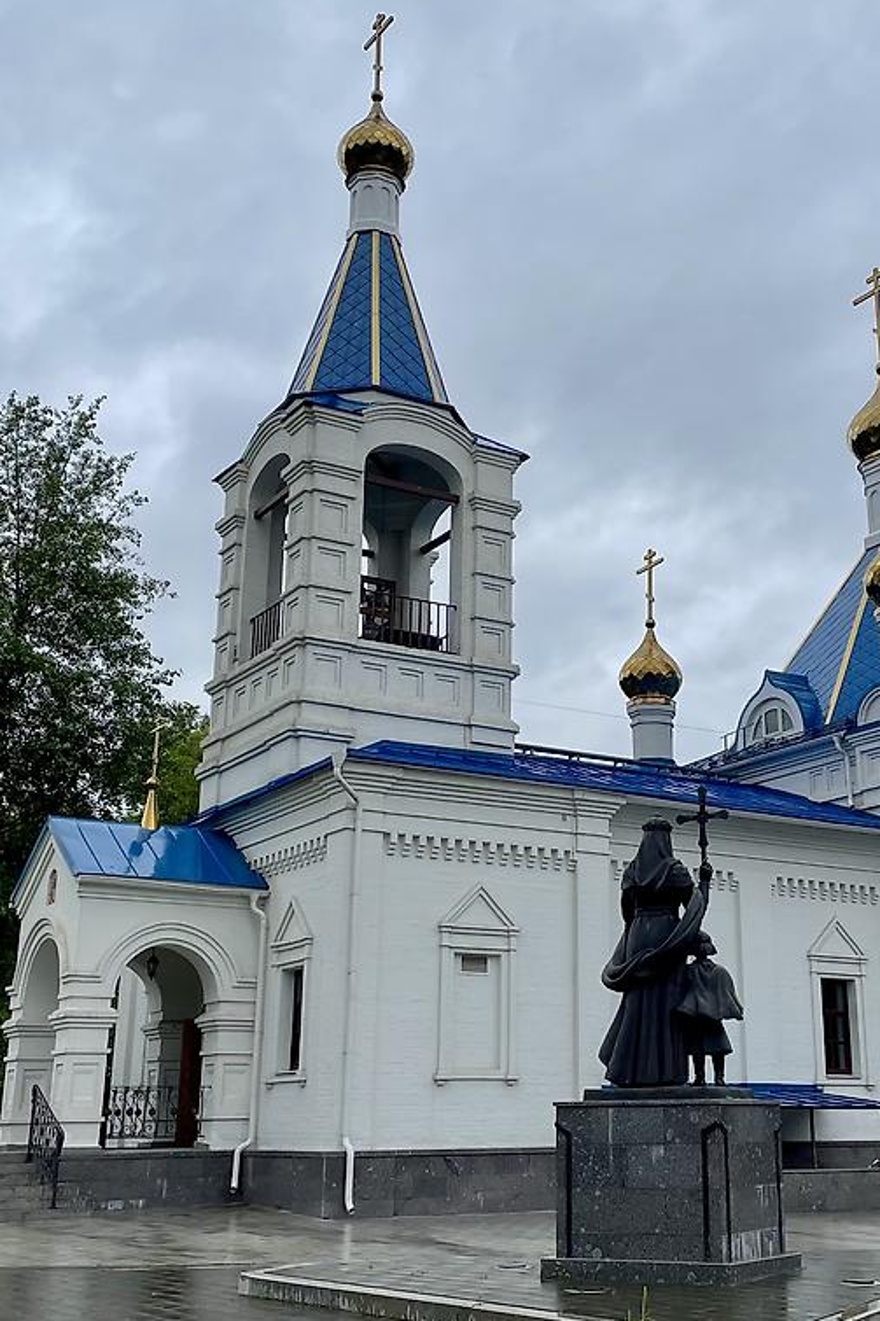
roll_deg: +0.4
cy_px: 630
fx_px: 1577
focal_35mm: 43
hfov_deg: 31.0
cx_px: 572
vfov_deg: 45.4
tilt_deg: +18.4
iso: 32
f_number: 1.6
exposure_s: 1/1984
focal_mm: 4.2
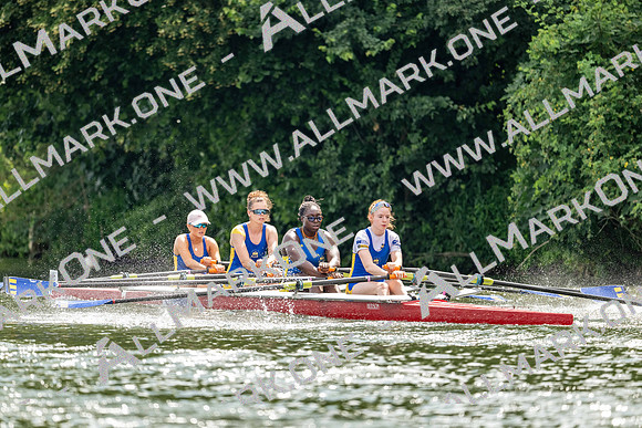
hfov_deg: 5.2
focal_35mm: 400
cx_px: 321
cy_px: 214
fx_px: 7135
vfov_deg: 3.4
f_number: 4.5
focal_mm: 400
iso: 800
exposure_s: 1/2000
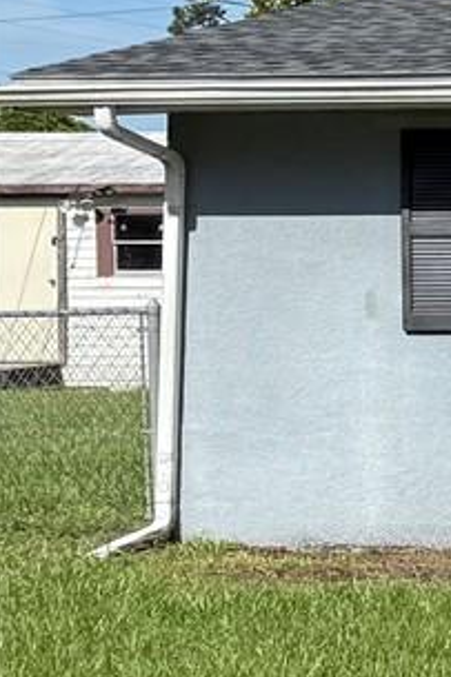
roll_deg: +0.4
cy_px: 311
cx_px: 1766
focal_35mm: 131
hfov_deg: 7.5
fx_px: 2464
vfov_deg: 15.7
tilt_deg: -0.4
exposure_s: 1/6173
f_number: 1.78
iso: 80
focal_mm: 6.76
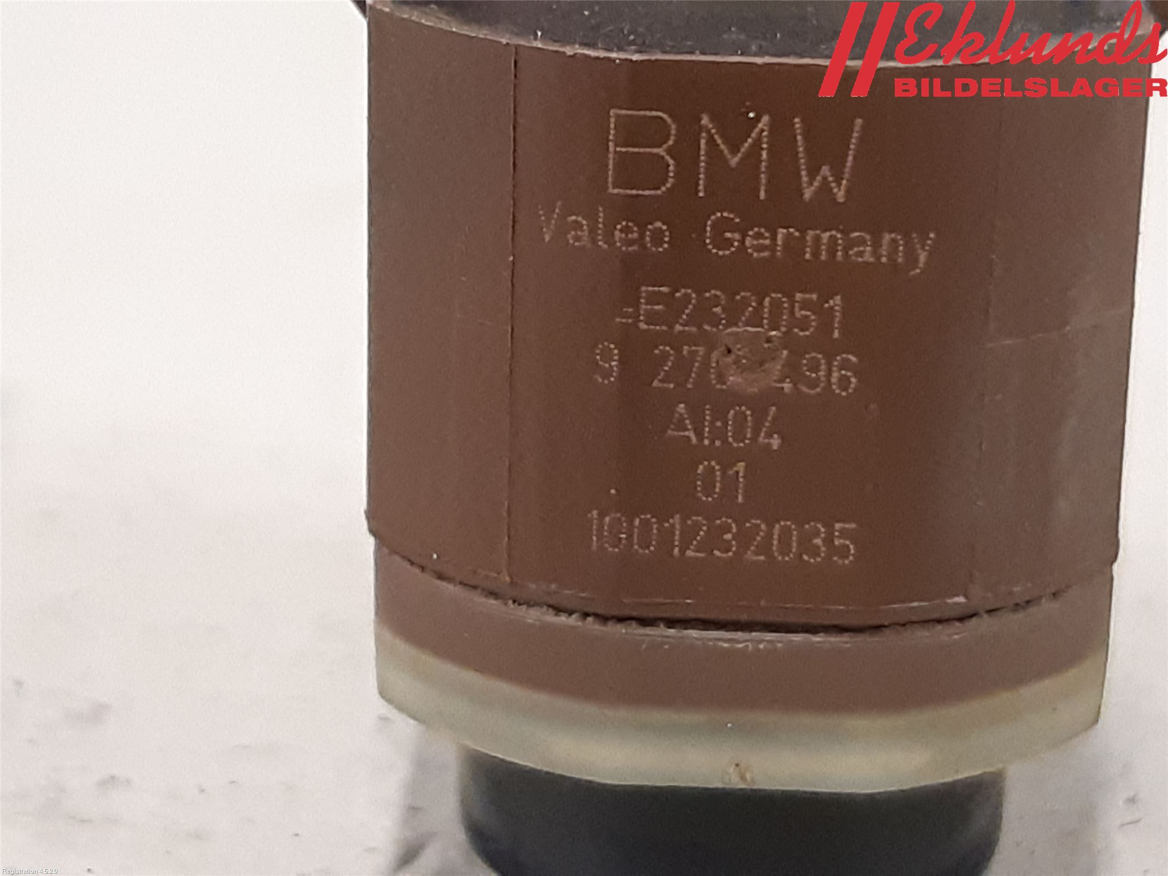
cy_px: 438
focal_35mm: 26
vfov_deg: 53.1
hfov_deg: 67.3
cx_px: 584
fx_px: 877
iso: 320
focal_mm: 3.93
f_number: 1.7
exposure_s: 1/50
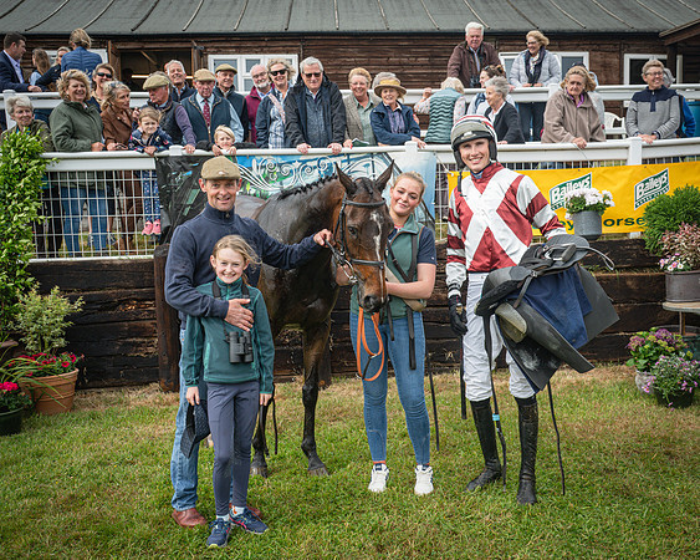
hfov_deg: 47.6
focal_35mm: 38
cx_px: 384
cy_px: 280
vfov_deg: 38.9
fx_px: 793
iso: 400
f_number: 8
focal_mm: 34
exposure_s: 1/160
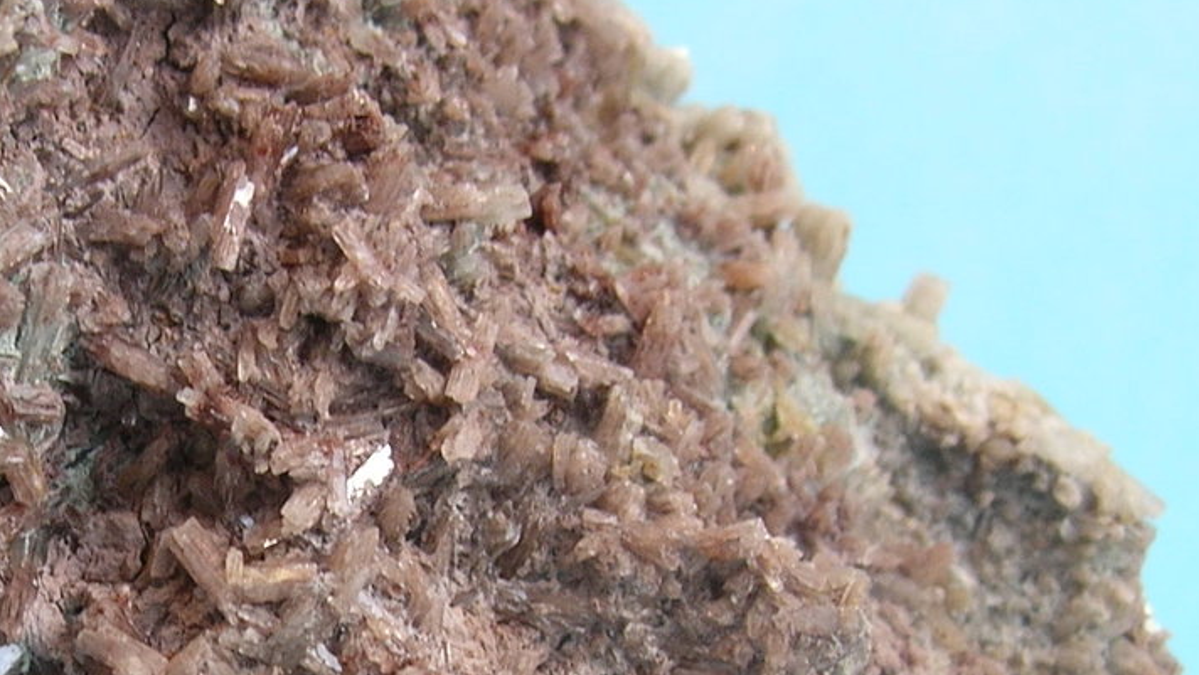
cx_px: 158
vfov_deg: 13.4
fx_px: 2799
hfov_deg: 23.6
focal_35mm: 88
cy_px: 782
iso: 50
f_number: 2.7
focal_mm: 6
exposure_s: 1/8.4
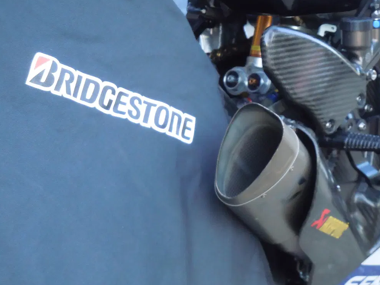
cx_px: 224
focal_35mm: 141
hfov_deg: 14.0
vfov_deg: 10.5
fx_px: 1548
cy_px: 159
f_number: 4.6
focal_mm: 20.9
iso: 800
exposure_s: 1/80
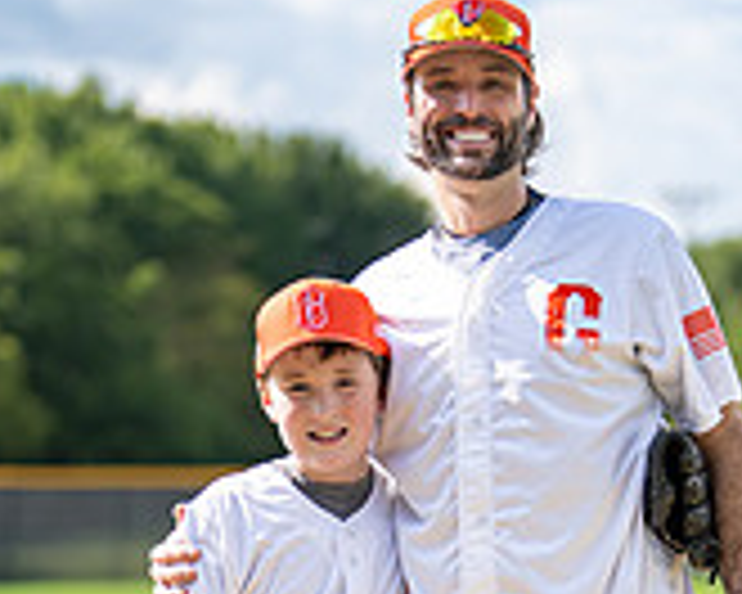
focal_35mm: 179
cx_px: 493
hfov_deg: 10.8
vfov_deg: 8.5
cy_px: 751
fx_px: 3931
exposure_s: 1/5000
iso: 100
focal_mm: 50
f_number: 1.2
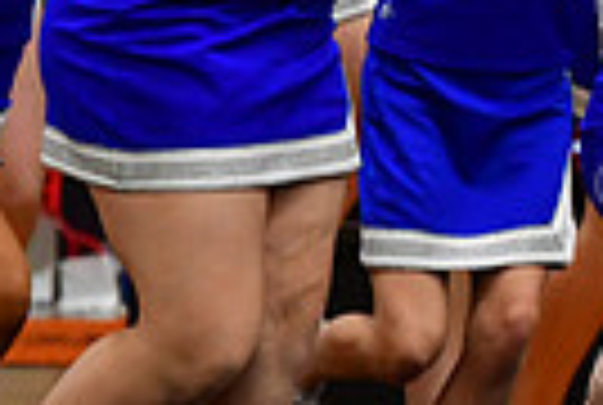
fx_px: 19591
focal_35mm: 1167
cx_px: 1246
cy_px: -88
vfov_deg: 1.2
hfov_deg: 1.8
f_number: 3.5
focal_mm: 180
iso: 4000
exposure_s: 1/500
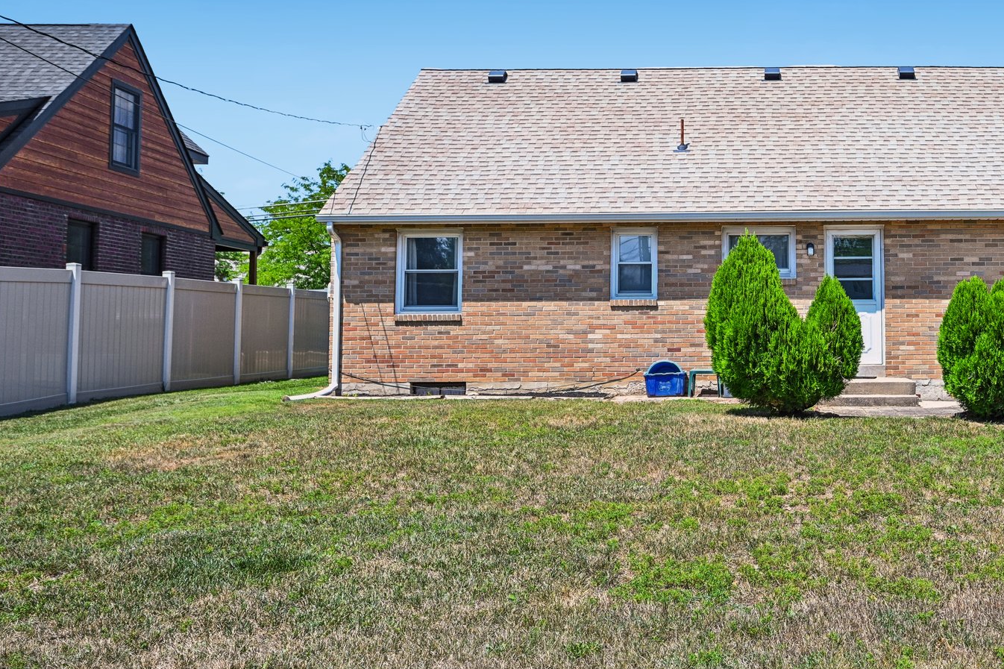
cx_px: 758
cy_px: 218
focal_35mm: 36
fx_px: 997
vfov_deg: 36.7
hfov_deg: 51.1
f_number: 8
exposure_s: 1/640
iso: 800
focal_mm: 23.5
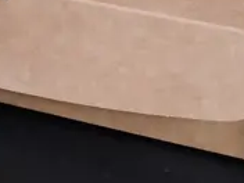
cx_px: -329
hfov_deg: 10.8
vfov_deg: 9.0
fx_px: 1107
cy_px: -152
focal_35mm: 157
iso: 250
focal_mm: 2.87
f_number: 2
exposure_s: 1/120
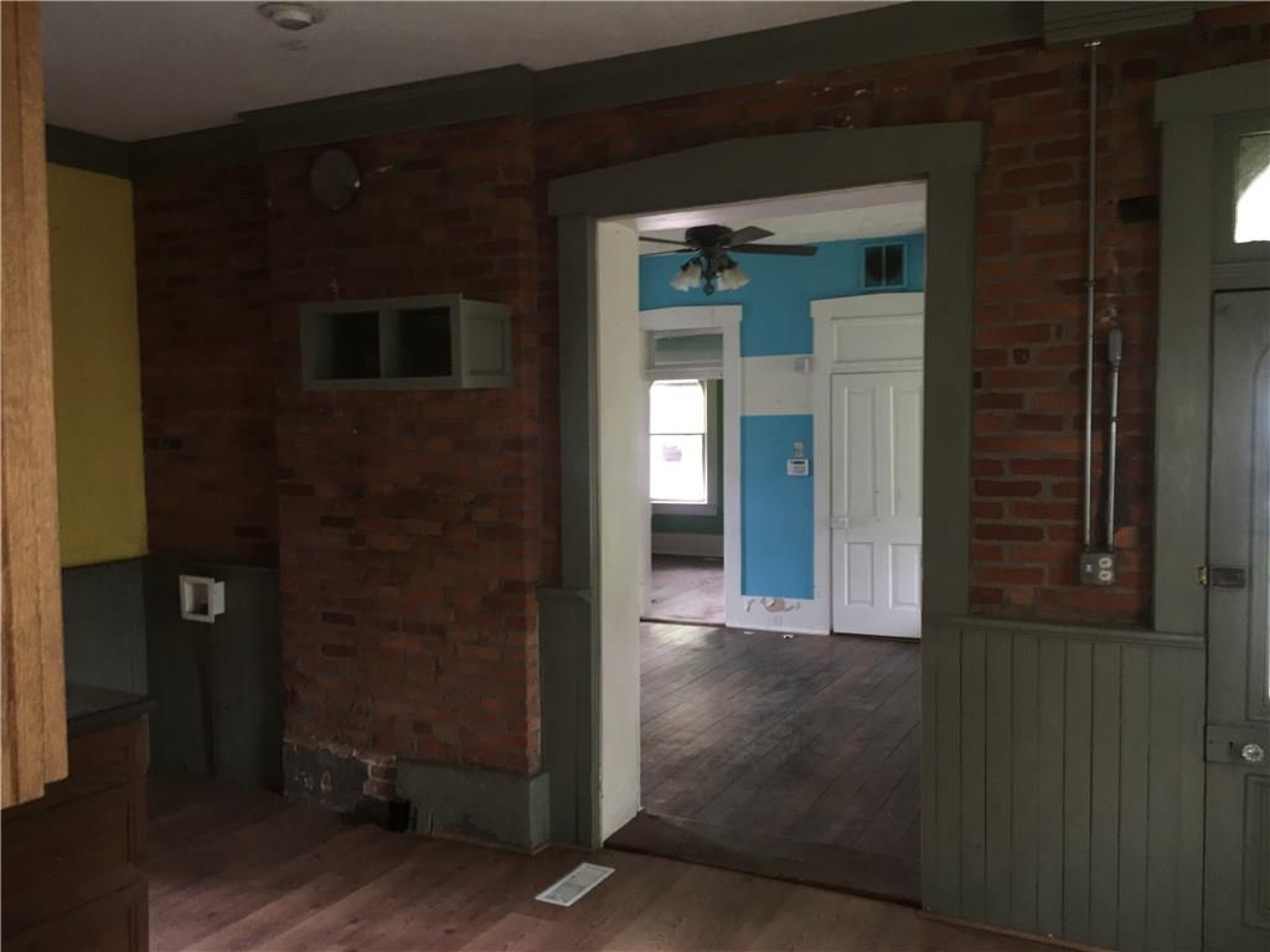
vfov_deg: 48.2
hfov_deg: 61.7
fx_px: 1064
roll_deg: +0.8
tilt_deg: -2.6
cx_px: 635
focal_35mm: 29
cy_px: 476
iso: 100
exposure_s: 1/17
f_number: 2.2
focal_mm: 4.15
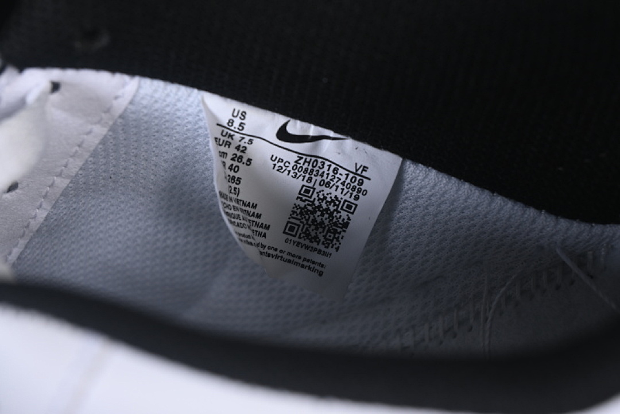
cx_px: 310
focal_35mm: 75
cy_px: 207
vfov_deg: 18.2
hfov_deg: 27.0
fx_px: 1292
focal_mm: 50
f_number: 7.1
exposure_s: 1/100
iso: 160
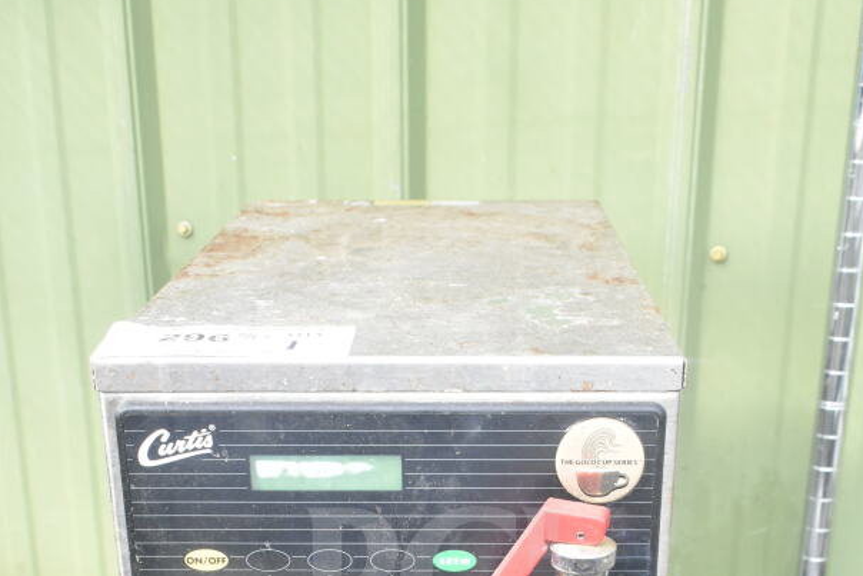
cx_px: 434
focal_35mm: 57
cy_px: 620
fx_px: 1361
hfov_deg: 35.2
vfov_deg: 22.6
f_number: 9
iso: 1600
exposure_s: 1/320
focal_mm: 25
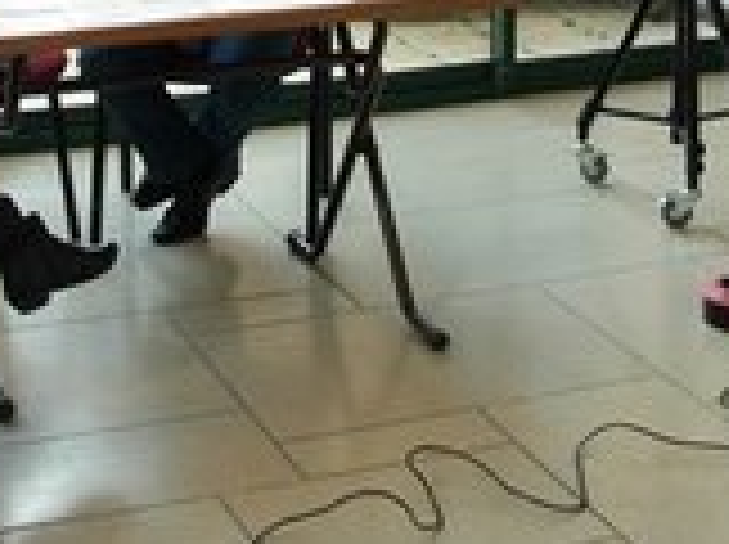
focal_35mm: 94
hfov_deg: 20.9
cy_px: -121
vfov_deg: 15.1
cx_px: 328
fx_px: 1977
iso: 79
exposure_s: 1/65.8
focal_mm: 6.3
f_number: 2.9
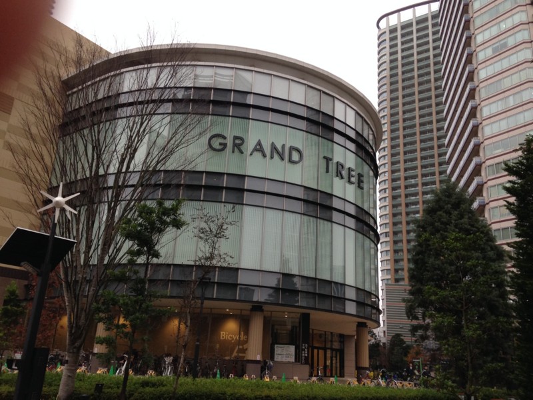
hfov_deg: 55.4
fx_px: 508
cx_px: 266
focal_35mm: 33
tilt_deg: +17.2
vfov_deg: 42.9
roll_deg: -4.0
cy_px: 200
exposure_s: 1/120
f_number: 2.4
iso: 80
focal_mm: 4.12
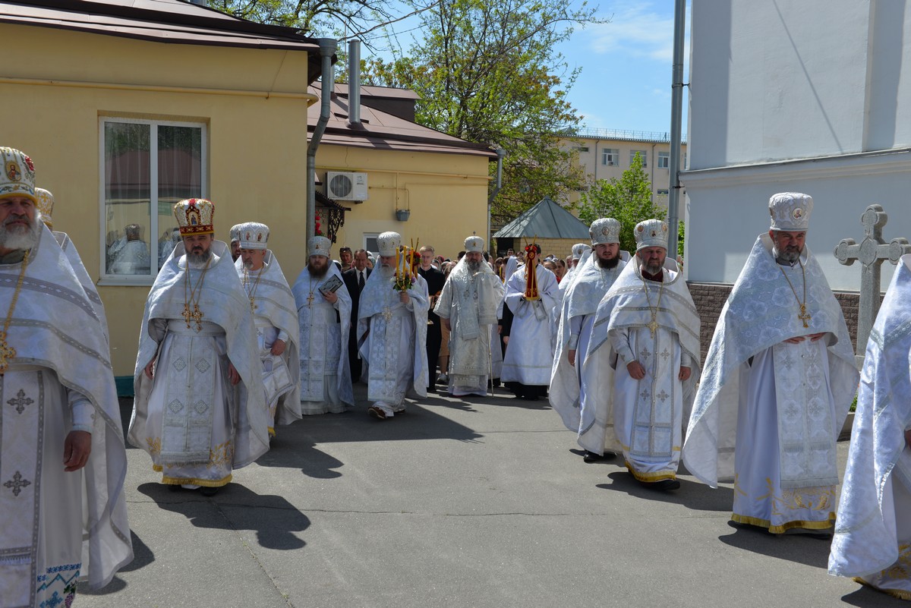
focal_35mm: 40
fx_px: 1013
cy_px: 304
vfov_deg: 33.4
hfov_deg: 48.4
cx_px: 456
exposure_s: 1/250
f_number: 8
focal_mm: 40
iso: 100
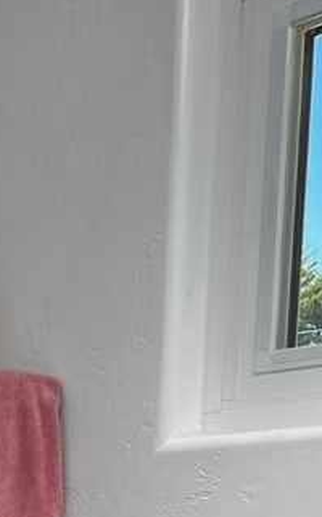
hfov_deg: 14.5
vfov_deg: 21.1
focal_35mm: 88
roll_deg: -1.6
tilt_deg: -4.6
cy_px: 696
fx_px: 1238
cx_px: -37
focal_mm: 5.7
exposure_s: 1/250
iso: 40
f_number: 1.5
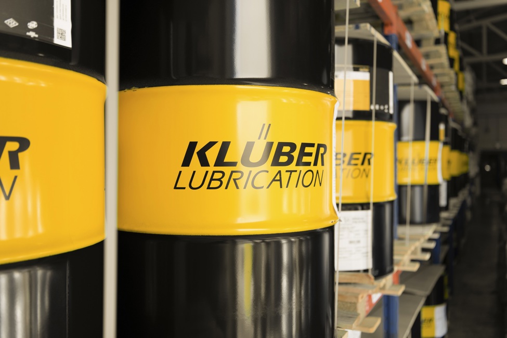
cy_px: 169
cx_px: 254
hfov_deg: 54.4
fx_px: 493
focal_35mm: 35
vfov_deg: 37.9
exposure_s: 1/80
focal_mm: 35
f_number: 2.8
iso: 160
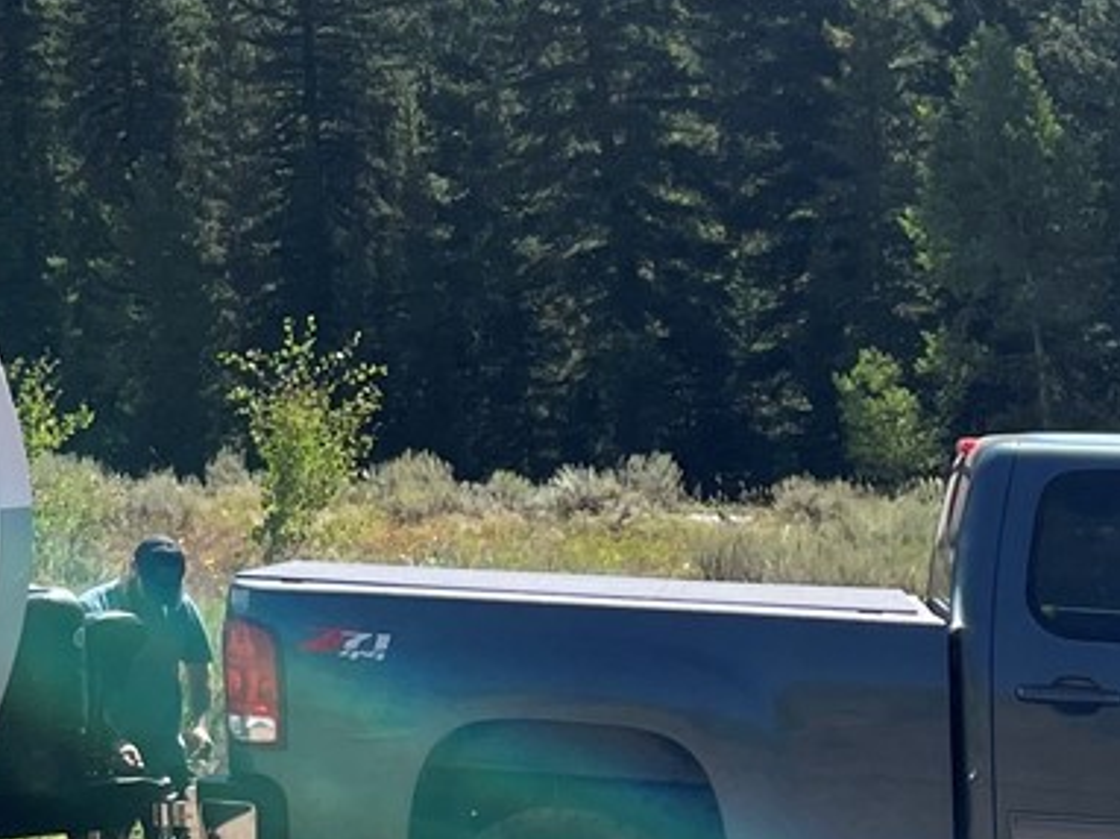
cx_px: -364
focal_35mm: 109
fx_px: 3524
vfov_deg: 13.4
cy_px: 47
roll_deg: +1.1
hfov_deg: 16.9
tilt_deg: +4.6
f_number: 1.6
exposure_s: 1/2212
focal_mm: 4.2
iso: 32
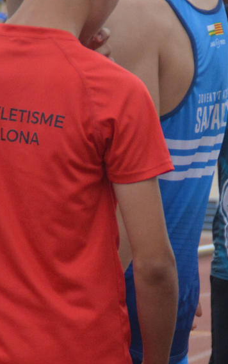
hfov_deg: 2.4
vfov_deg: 3.8
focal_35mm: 550
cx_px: 82
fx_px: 5464
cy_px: 344
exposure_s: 1/800
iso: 800
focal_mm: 100
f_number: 5.6
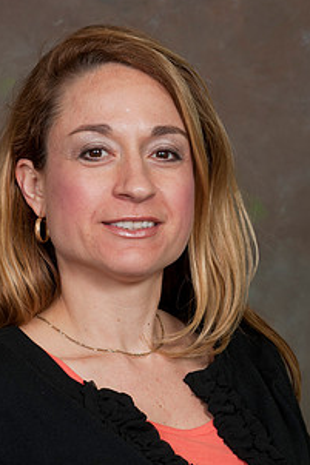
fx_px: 2987
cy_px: 286
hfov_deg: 5.9
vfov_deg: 8.9
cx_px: 135
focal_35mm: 231
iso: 320
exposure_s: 1/125
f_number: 6.3
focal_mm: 155
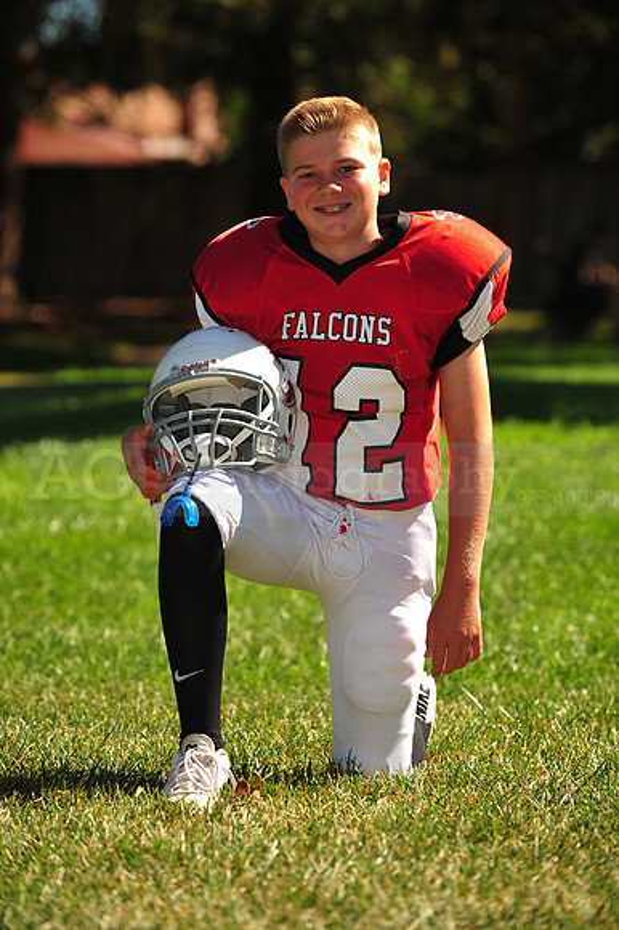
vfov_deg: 12.1
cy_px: 465
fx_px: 4389
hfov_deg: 8.1
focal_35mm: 170
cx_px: 310
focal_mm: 170
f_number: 4.5
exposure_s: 1/500
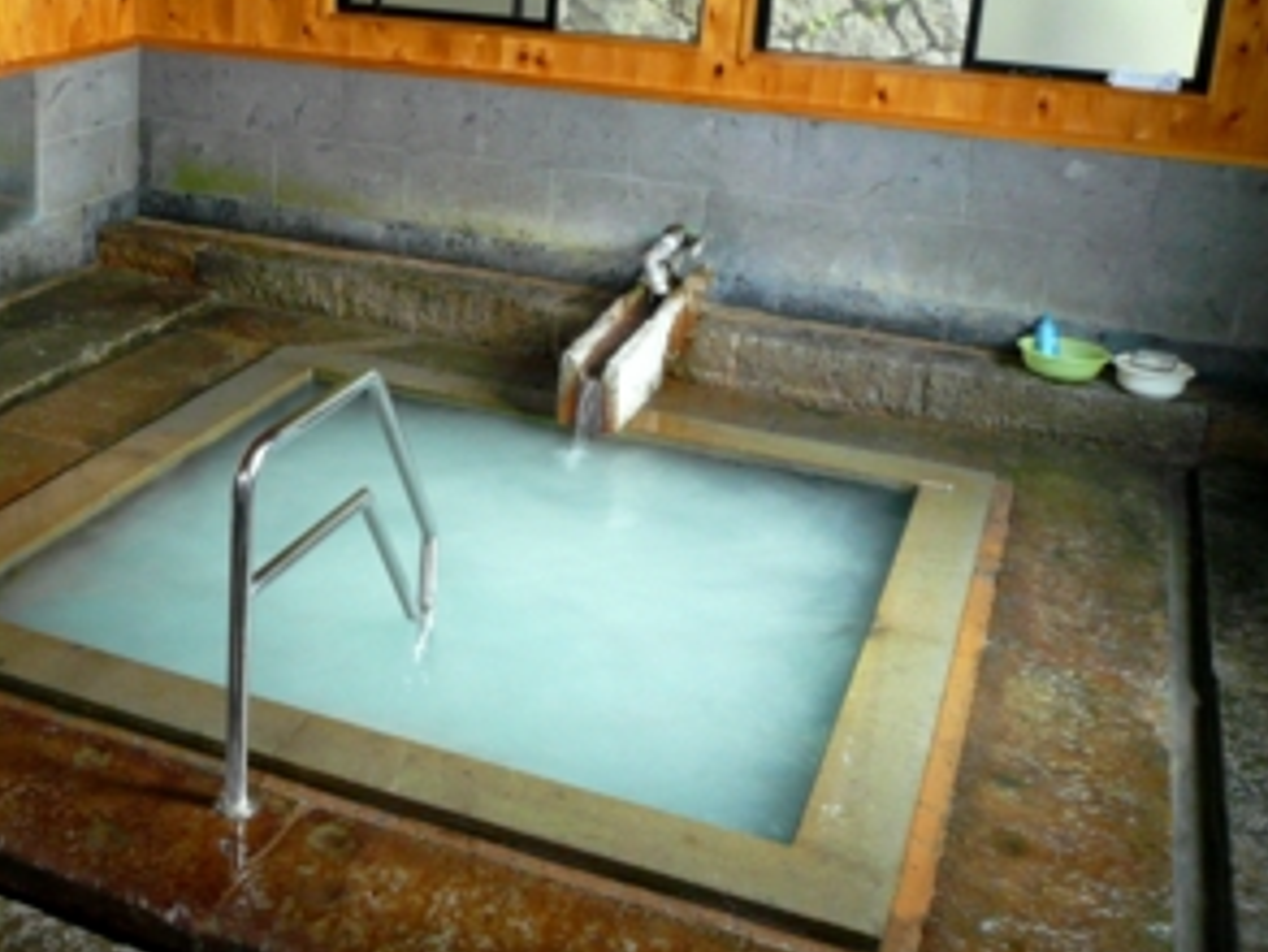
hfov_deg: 42.4
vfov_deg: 33.4
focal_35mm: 43
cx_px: 312
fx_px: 1576
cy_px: 351
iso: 200
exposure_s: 1/13
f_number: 2.8
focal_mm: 4.6
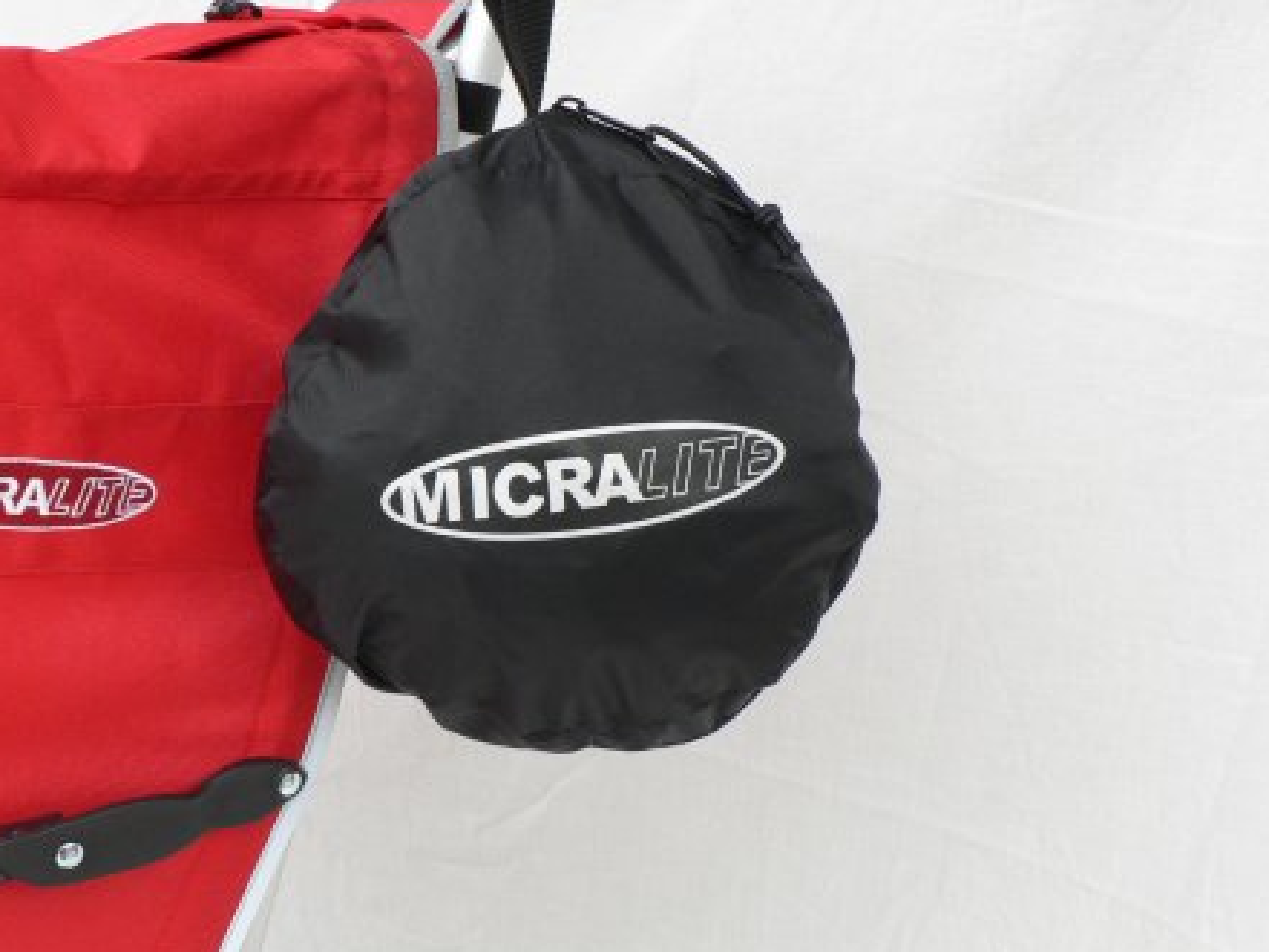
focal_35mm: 49
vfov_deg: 29.6
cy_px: 394
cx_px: 512
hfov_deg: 38.8
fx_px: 1797
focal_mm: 6
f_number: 4
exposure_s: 1/125
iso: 80
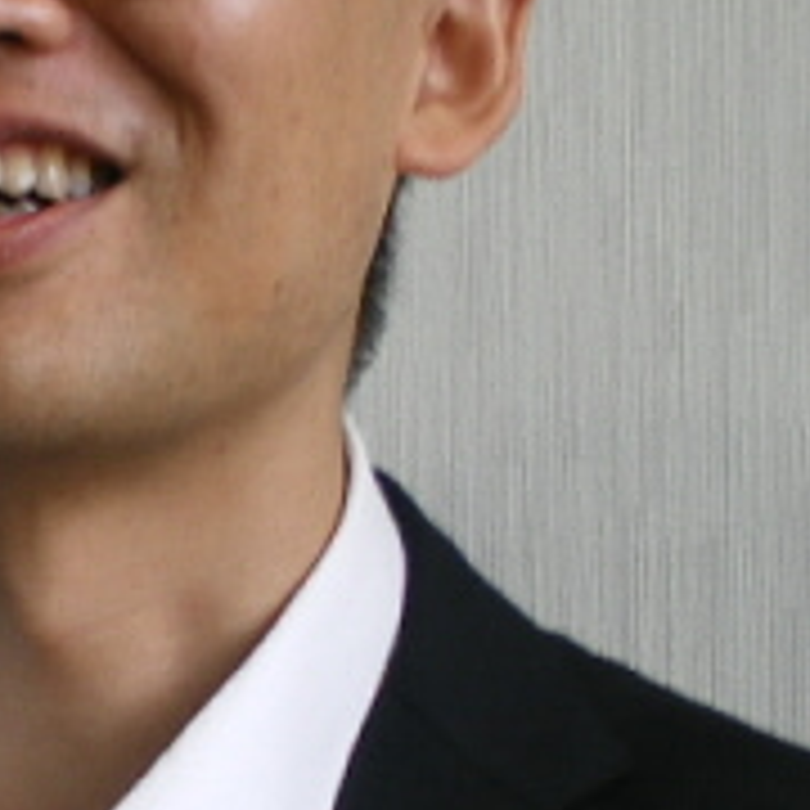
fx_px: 3600
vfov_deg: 12.8
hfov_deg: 12.5
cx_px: -194
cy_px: 562
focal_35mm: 136
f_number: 3.1
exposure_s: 1/50
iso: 50
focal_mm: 6.3
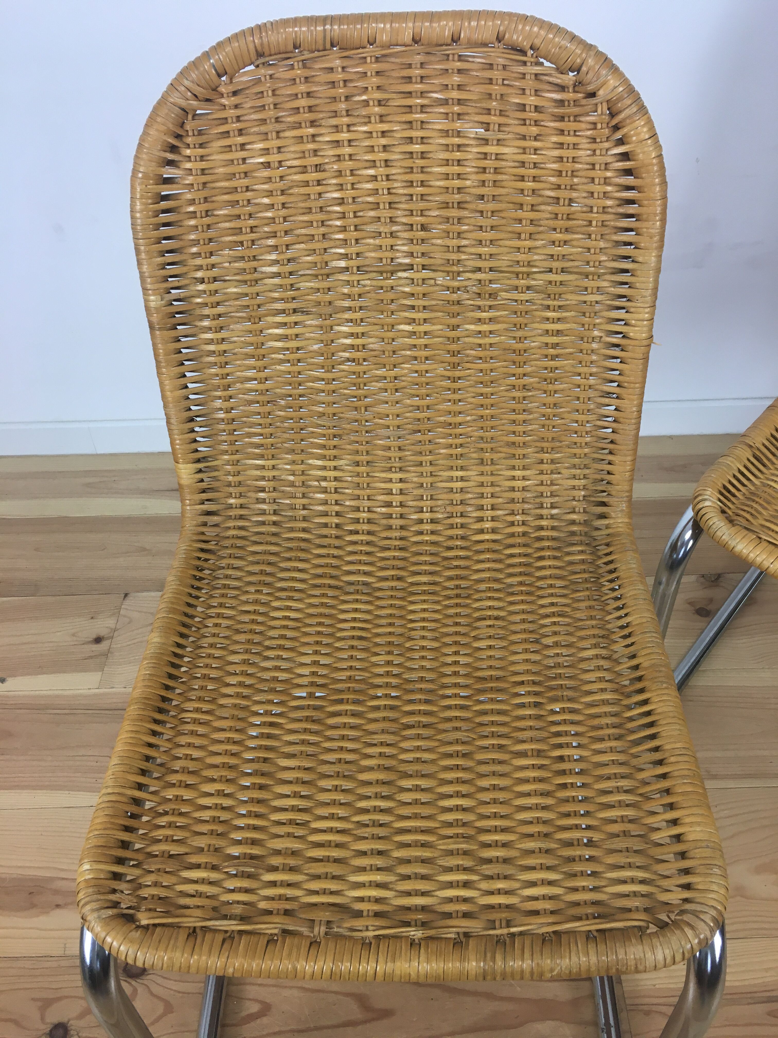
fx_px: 869
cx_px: 389
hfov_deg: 48.2
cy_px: 519
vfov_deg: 61.7
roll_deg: +1.7
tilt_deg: -44.0
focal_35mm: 29
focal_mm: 4.15
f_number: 2.2
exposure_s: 1/33
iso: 32
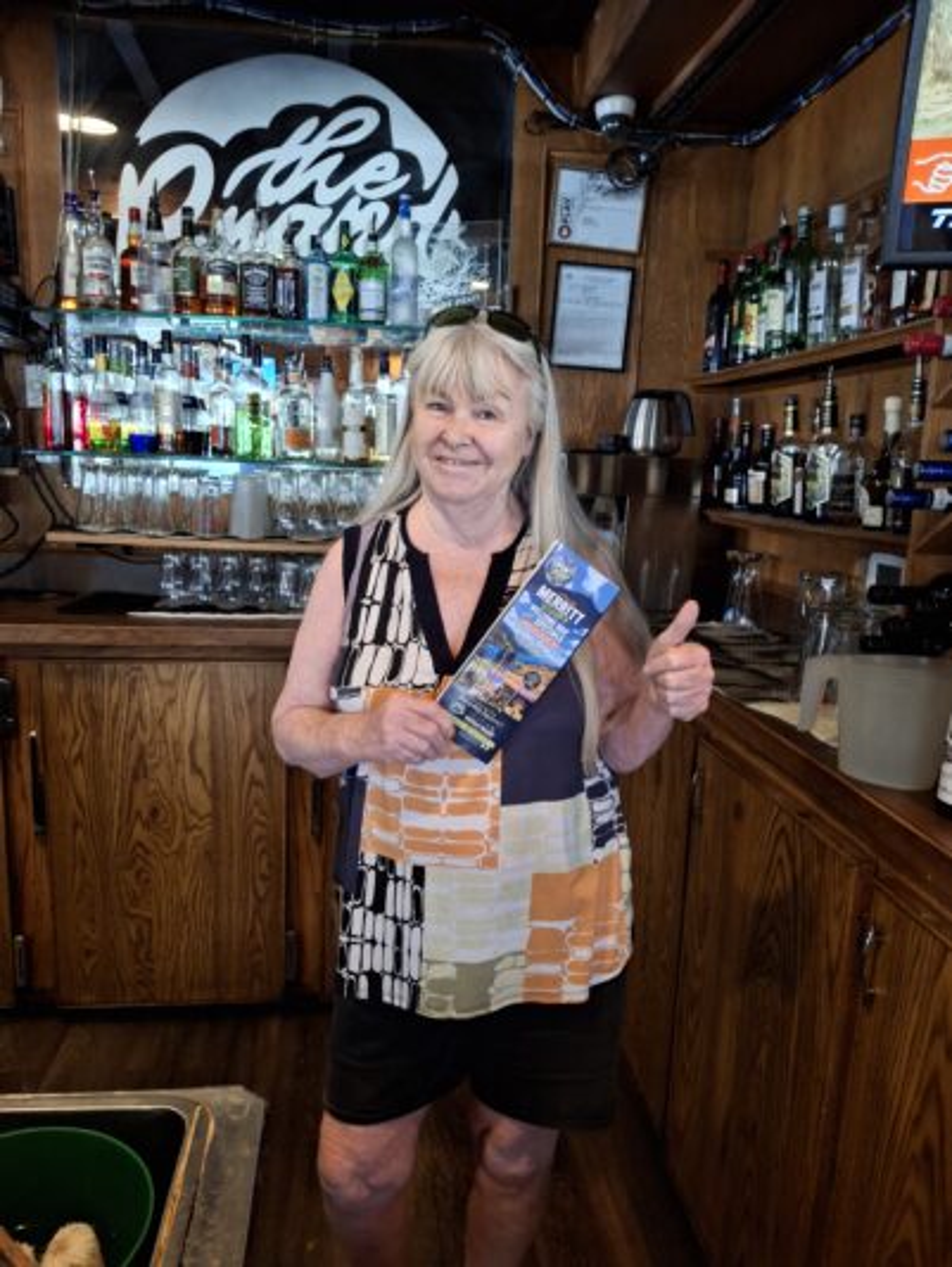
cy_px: 634
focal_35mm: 25
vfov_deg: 69.4
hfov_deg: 54.9
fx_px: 916
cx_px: 476
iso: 250
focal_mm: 4.69
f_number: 1.8
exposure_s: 1/40
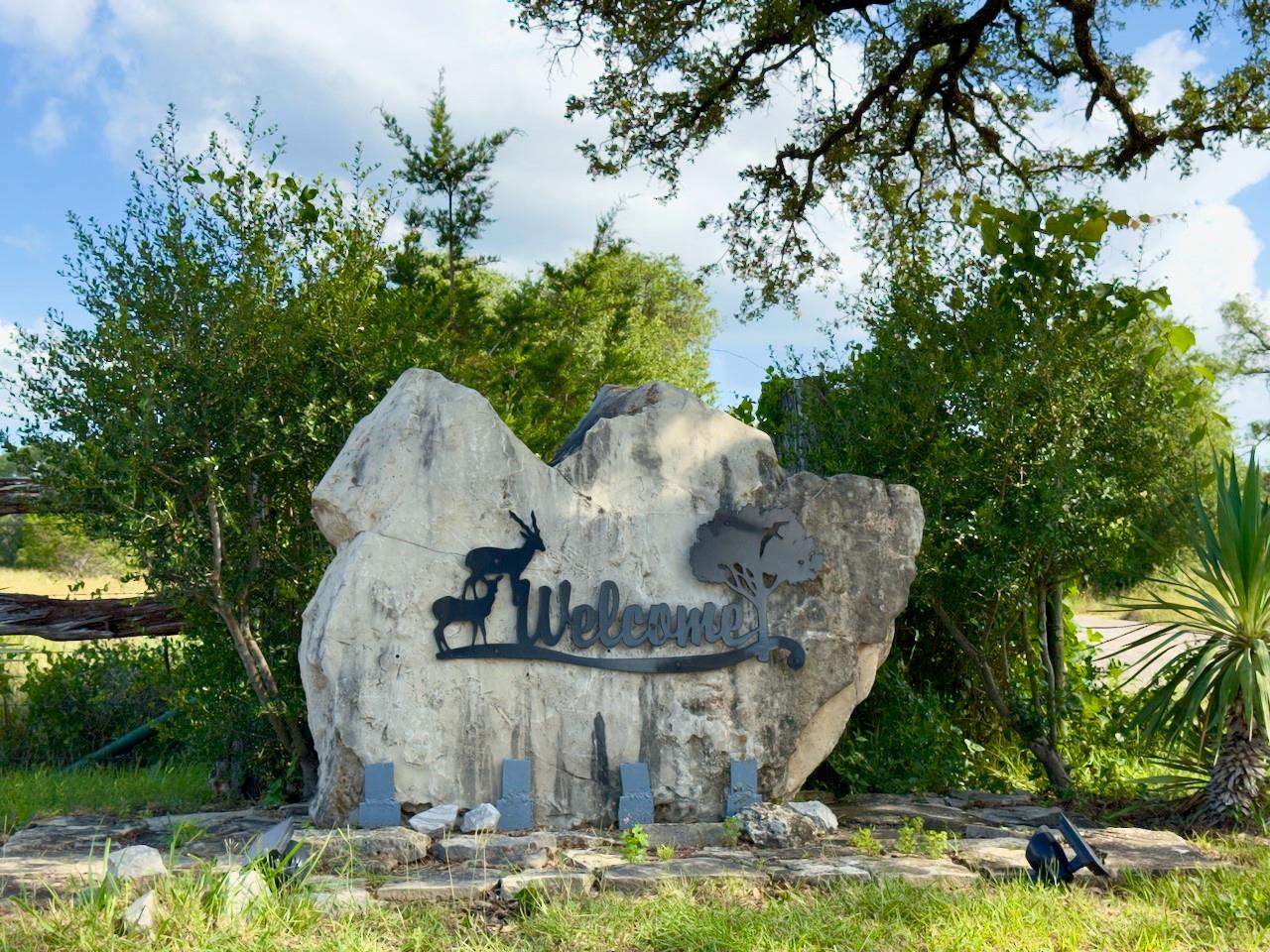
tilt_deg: +3.3
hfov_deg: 39.7
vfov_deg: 30.3
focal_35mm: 48
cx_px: 635
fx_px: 1761
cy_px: 476
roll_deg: +0.8
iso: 64
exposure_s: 1/1923
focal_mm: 6.76
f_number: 1.78
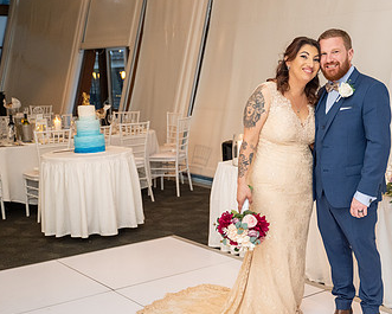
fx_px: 673
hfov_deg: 31.6
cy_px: 165
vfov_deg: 26.2
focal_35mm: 58
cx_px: 317
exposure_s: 1/200
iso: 800
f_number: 2.8
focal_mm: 35
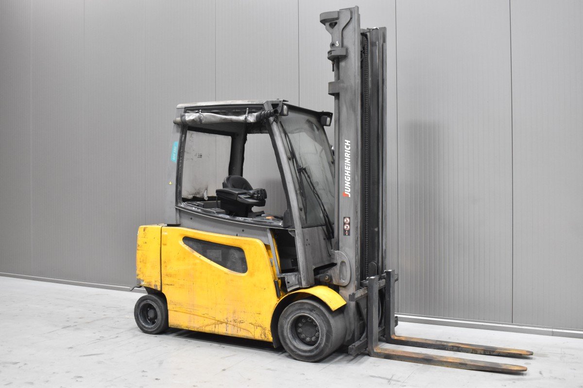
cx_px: 292
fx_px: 559
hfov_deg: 55.1
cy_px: 194
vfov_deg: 38.4
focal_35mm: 34
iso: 1600
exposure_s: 1/25
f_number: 5
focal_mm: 23
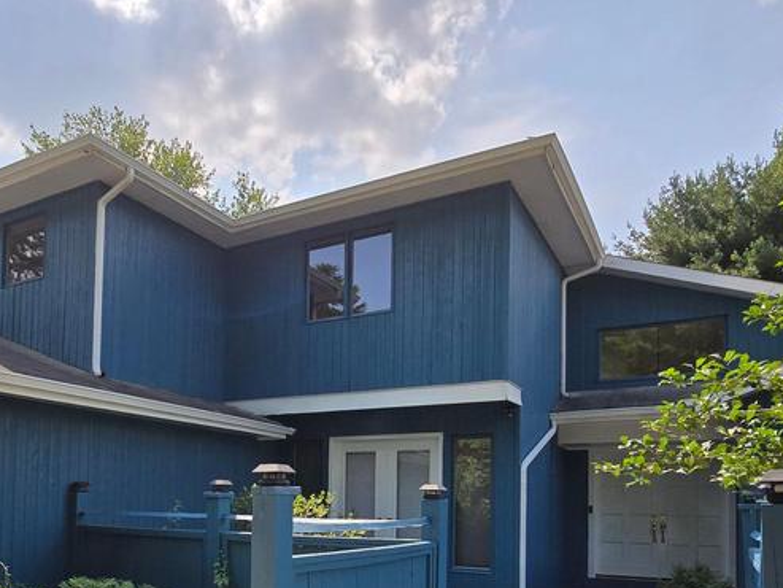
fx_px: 611
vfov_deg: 48.1
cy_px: 482
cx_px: 292
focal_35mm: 27
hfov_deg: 64.3
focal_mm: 2.2
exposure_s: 1/2259
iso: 50
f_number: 2.2
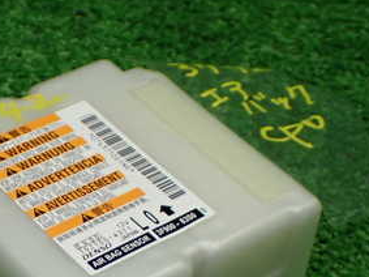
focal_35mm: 106
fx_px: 1129
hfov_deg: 18.4
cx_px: 78
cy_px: 269
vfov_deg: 13.8
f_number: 3.2
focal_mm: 9.01
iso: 500
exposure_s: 1/200
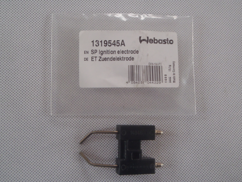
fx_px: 252
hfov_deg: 51.4
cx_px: 121
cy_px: 91
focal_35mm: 36
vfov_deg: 39.7
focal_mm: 6.53
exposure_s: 1/13
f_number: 4.1
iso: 200
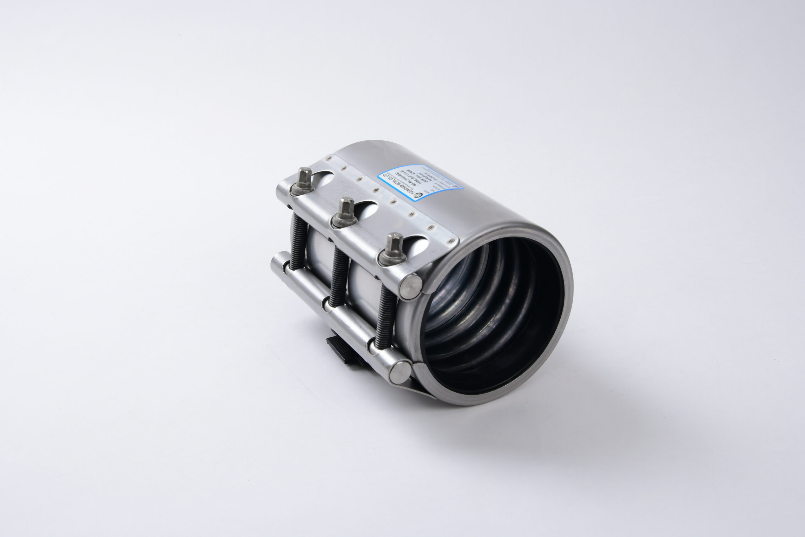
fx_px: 1073
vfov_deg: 28.1
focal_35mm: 48
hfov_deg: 41.1
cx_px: 402
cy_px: 268
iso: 400
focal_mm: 48
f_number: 18
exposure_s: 1/160
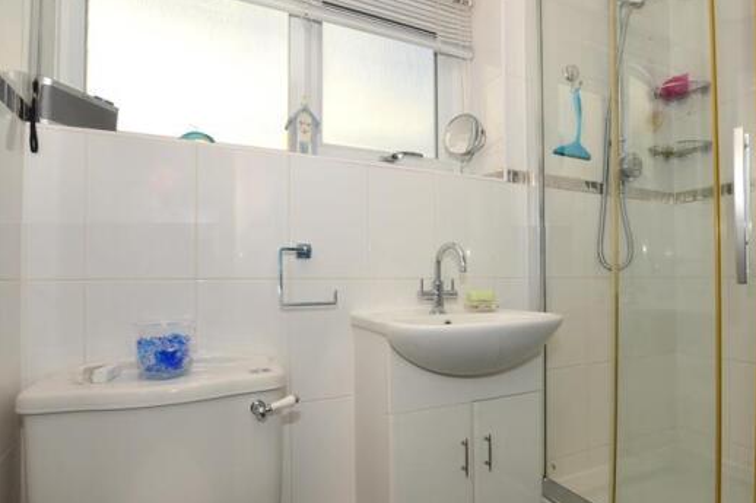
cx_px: 406
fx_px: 399
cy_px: 266
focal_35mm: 19
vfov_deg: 64.5
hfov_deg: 86.8
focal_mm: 10
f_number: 9
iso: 200
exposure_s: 1/200
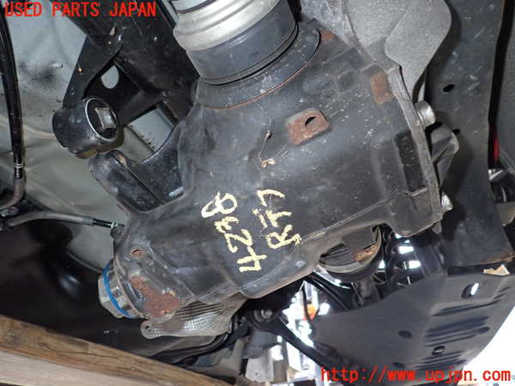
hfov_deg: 69.4
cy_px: 193
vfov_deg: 54.9
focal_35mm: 25
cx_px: 258
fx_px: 372
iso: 400
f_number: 5.6
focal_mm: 4.5
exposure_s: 1/30
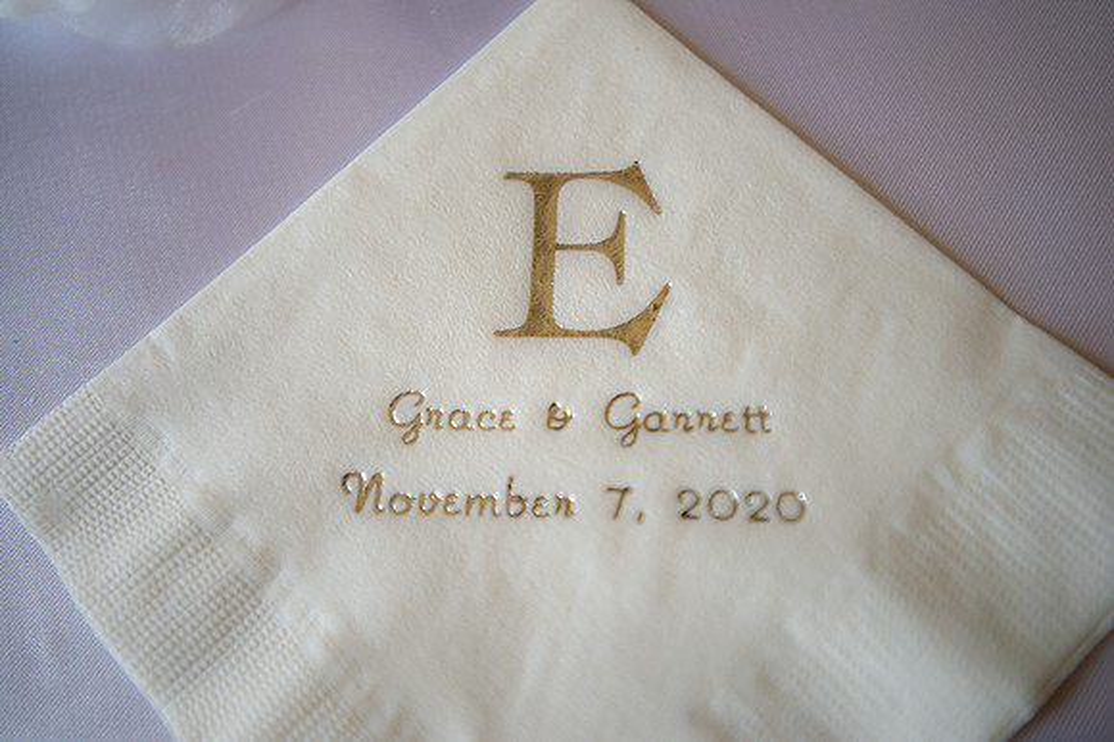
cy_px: 371
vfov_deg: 37.8
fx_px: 1082
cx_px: 557
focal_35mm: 35
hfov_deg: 54.5
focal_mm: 35
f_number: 2.8
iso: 500
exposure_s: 1/250
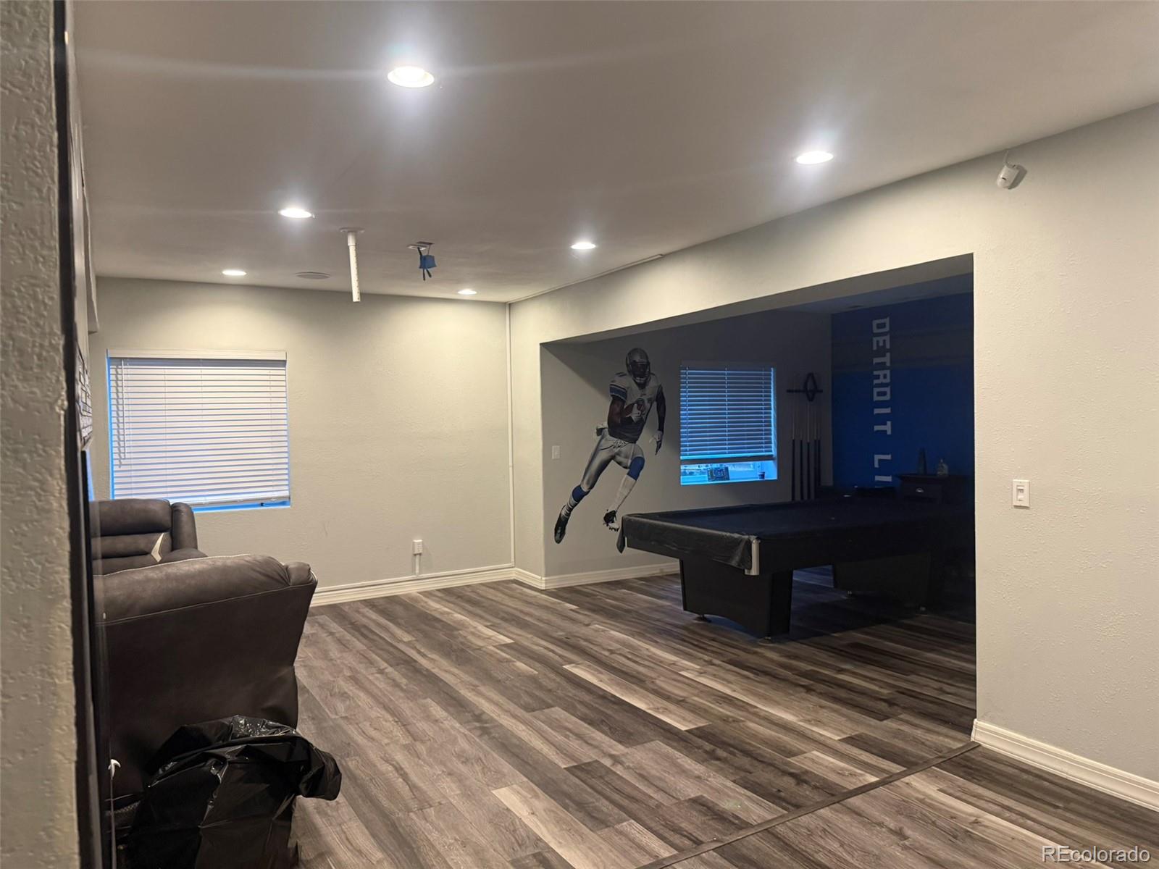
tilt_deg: +0.3
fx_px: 804
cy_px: 434
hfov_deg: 71.6
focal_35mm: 24
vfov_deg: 56.8
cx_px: 580
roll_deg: +0.0
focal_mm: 6.76
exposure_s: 1/60
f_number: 1.78
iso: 400
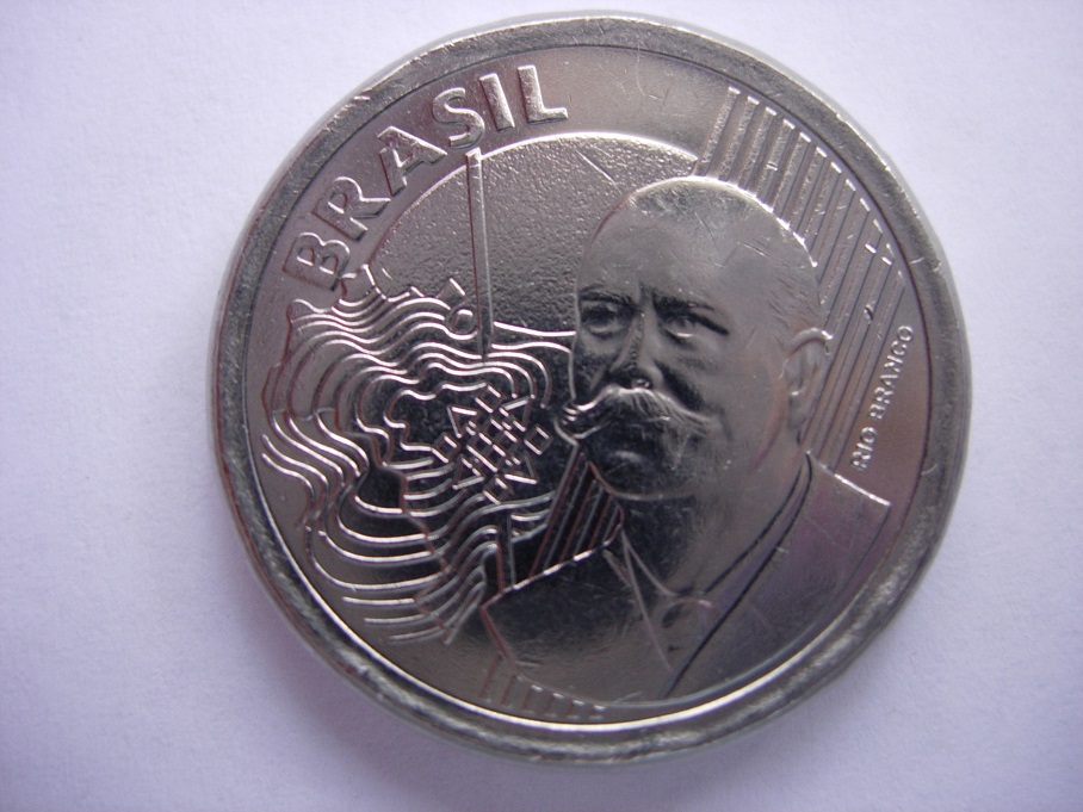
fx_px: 1189
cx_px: 542
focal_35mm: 38
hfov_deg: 49.0
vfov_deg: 37.7
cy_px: 406
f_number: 2.8
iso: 64
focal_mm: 7.8
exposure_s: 1/32
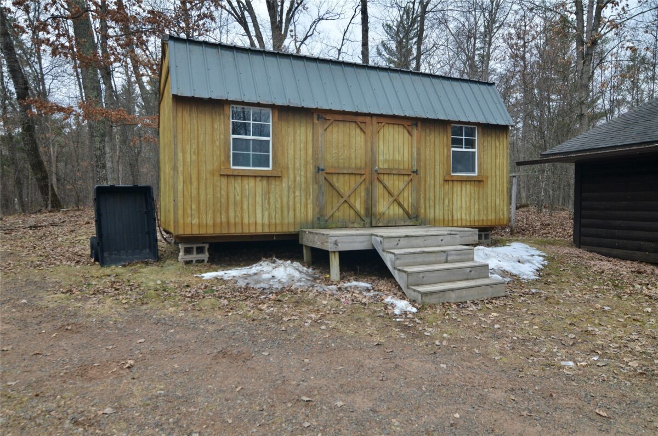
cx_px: 329
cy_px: 218
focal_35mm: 22
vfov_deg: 55.9
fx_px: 410
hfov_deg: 77.4
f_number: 7.1
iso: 200
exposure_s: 1/200
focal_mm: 15
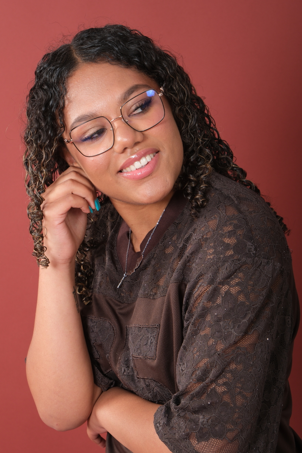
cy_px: 226
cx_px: 151
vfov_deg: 23.9
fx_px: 1069
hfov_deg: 16.1
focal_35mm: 85
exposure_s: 1/200
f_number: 9
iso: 200
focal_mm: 56.5
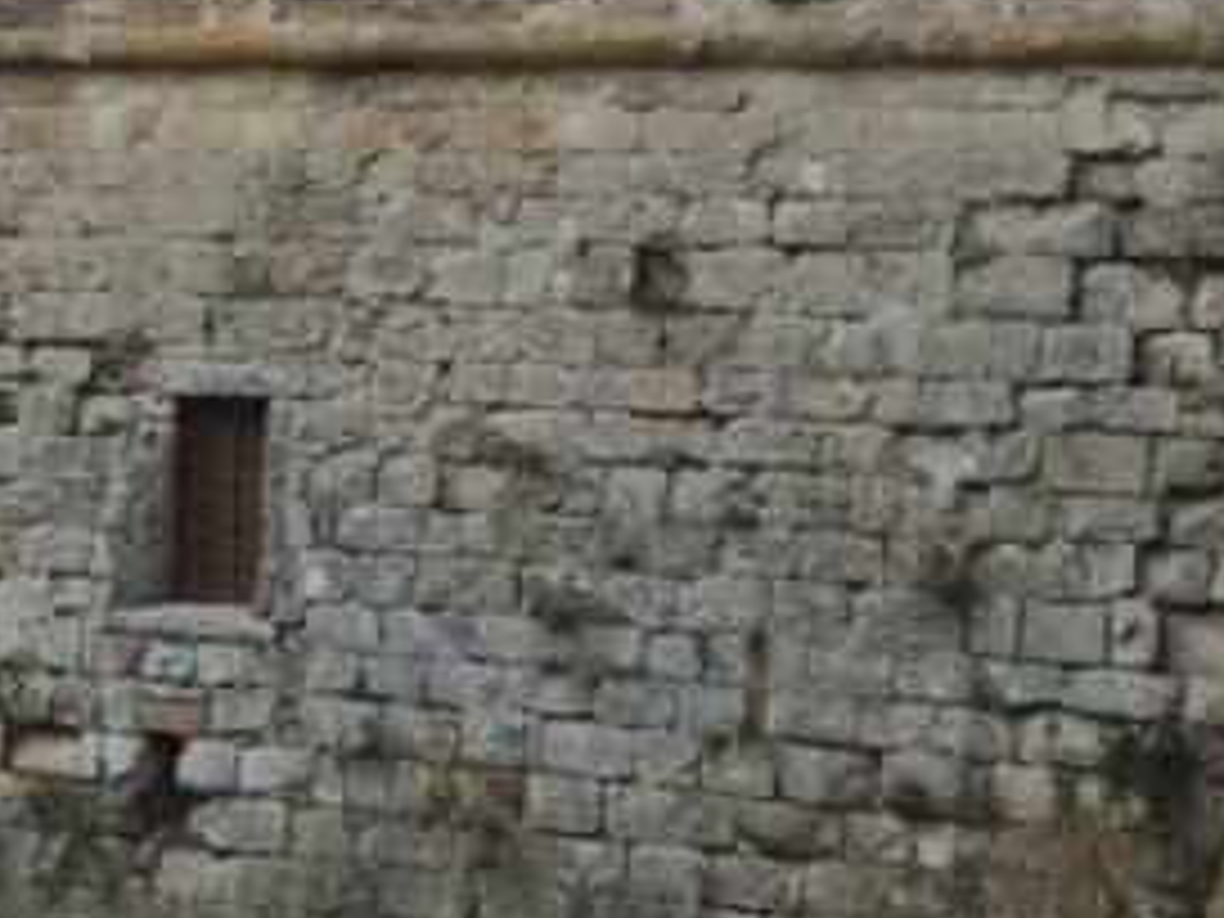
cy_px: 76
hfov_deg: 16.5
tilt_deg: +2.4
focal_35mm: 109
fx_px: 3854
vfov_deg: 13.5
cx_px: -594
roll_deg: -2.0
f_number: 2.2
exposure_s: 1/423
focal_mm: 4.15
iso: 32
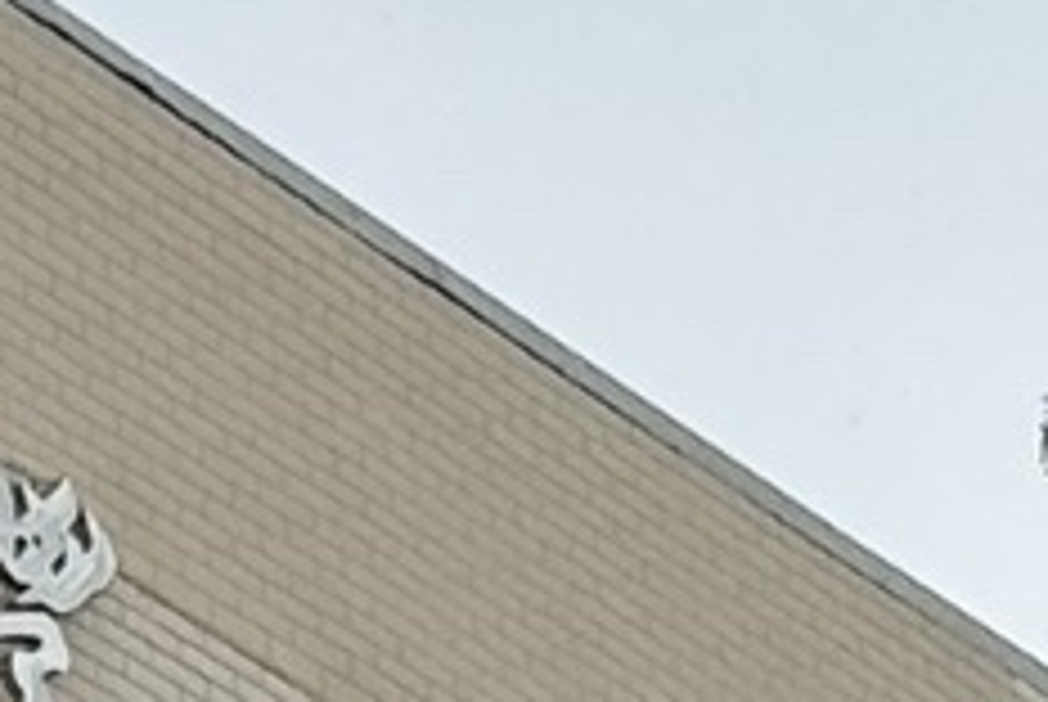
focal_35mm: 428
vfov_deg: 3.2
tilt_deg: +24.1
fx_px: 12475
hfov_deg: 4.8
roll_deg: +2.5
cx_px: -616
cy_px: 1526
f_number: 1.78
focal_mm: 6.76
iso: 64
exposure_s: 1/1795
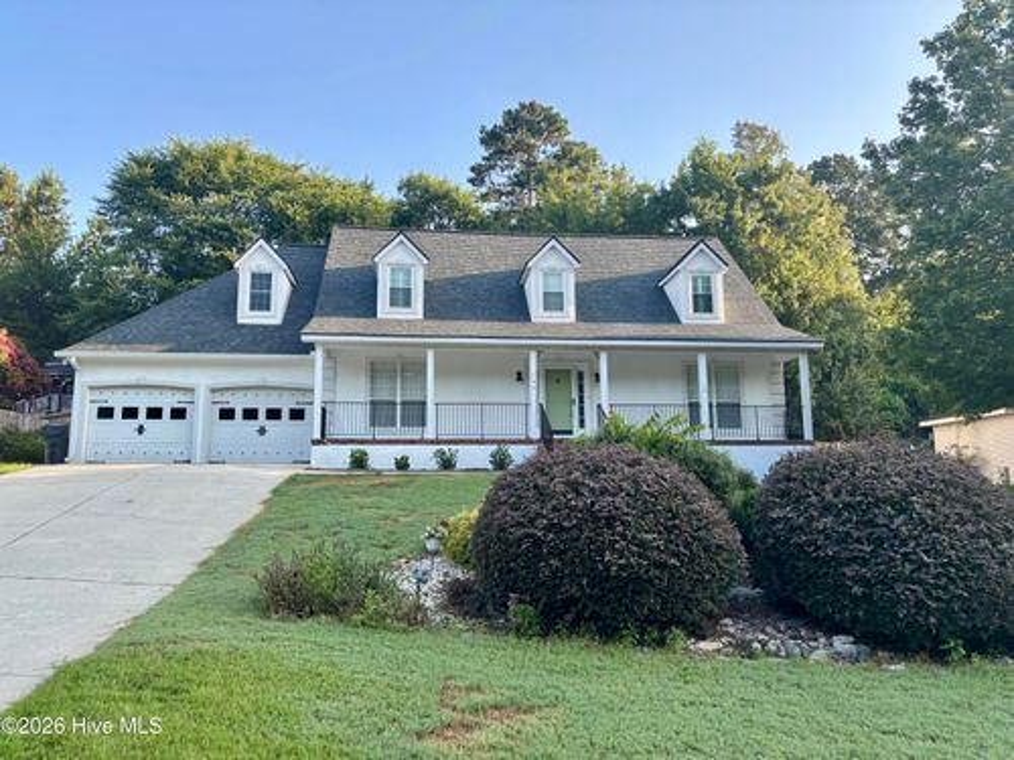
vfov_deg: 53.1
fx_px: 762
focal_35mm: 26
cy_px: 380
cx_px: 507
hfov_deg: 67.3
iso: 50
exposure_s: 1/525
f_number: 1.6
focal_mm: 5.96
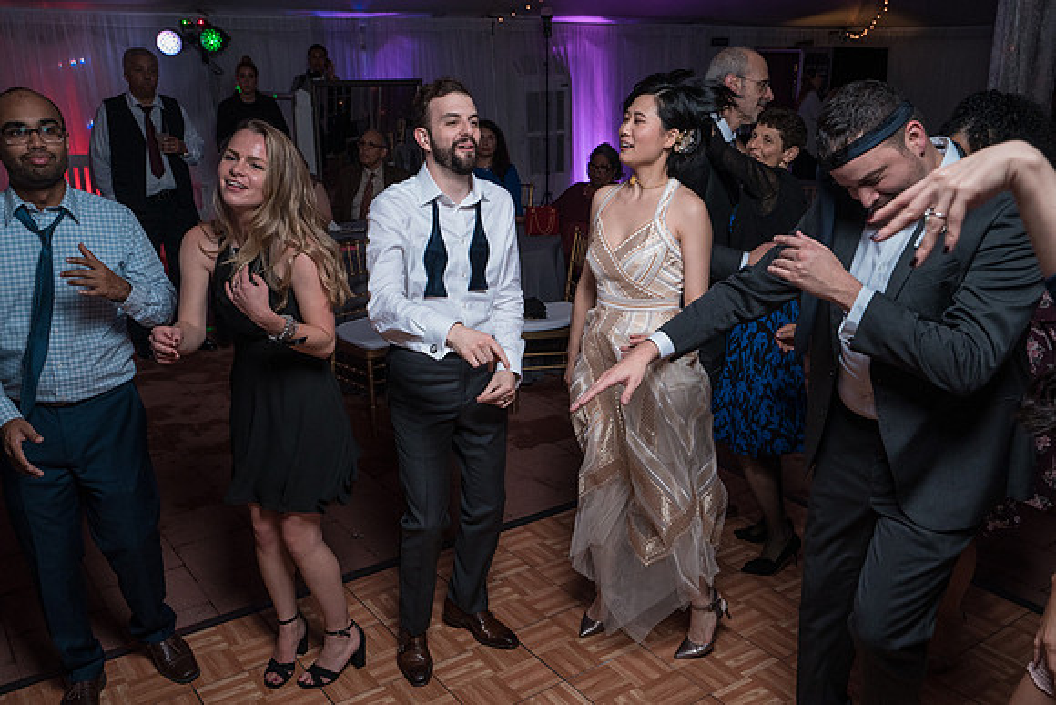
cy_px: 377
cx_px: 549
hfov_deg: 57.8
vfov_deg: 40.4
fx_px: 956
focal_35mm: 33
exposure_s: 1/200
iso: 2000
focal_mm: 30
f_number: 5.6
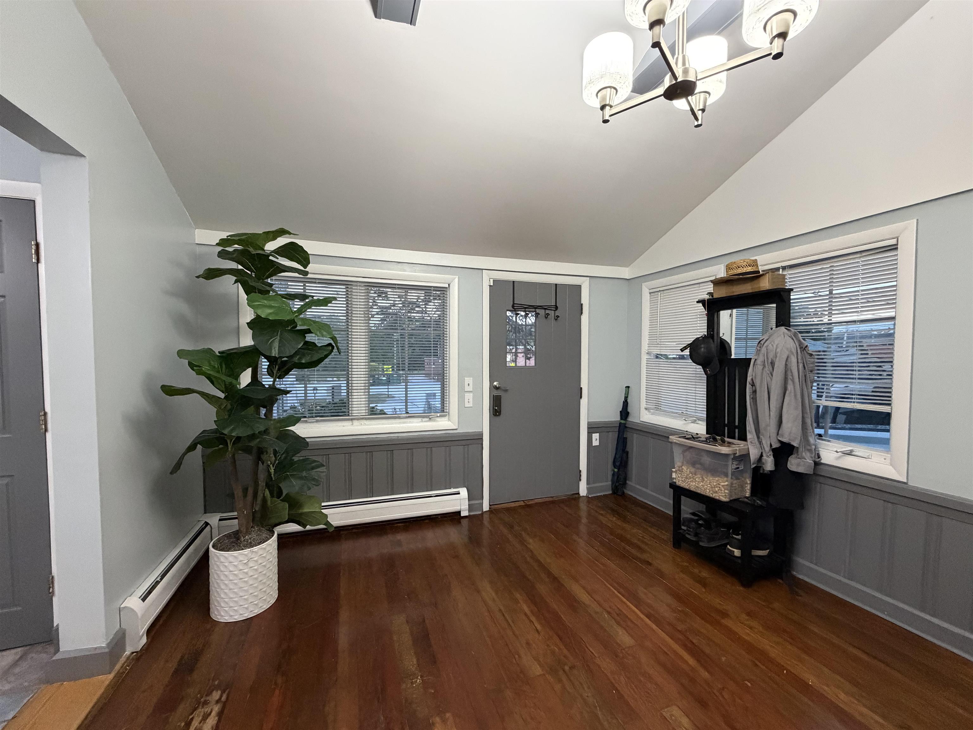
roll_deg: +0.6
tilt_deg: -2.6
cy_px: 365
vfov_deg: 85.7
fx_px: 394
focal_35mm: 14
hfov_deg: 102.1
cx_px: 486
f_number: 2.2
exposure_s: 1/60
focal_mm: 2.22
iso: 500
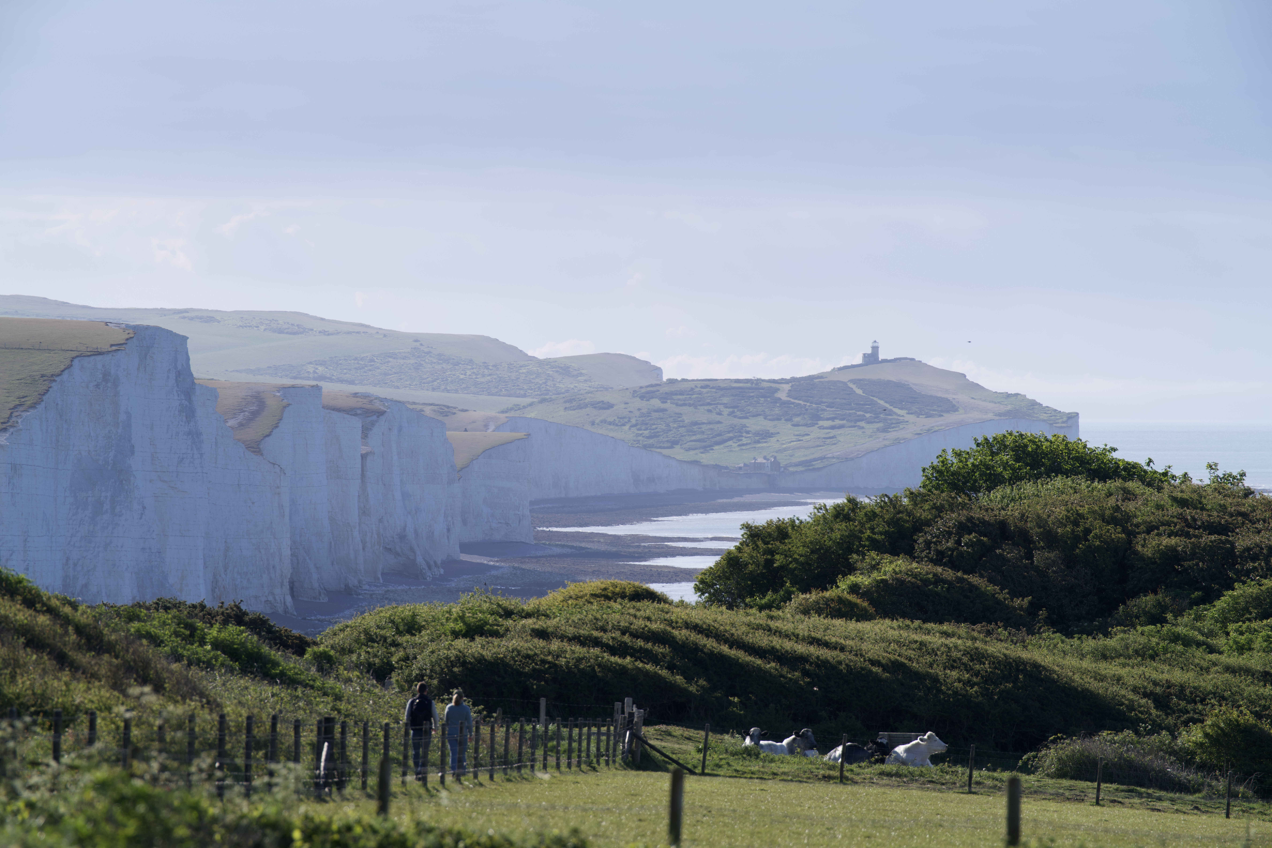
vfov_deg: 5.5
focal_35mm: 249
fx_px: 8797
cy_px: 424
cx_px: 636
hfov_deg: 8.3
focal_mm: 249
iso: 100
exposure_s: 1/320
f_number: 7.1
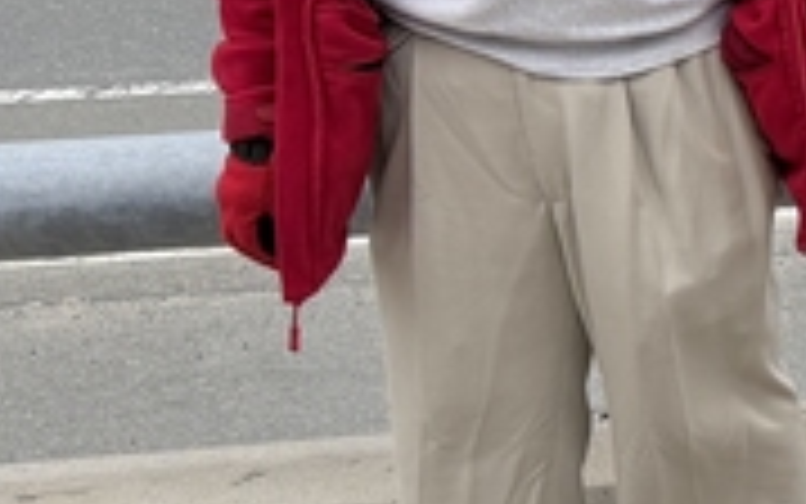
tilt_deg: -13.8
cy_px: 153
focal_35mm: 114
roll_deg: +0.2
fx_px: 2505
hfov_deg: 14.8
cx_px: 1644
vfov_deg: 11.5
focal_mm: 6.76
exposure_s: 1/1585
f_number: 1.78
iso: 80
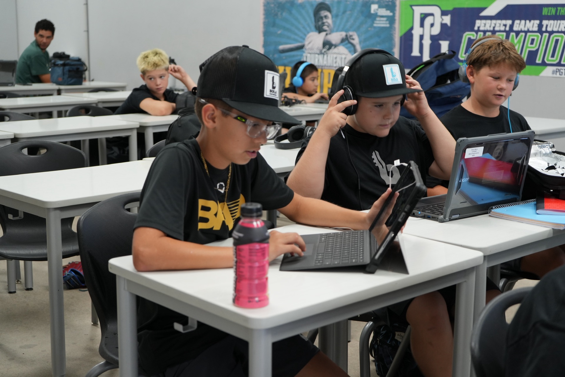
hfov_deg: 35.6
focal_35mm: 56
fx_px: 879
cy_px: 188
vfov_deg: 24.2
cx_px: 282
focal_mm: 56
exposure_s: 1/60
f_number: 5
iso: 1000
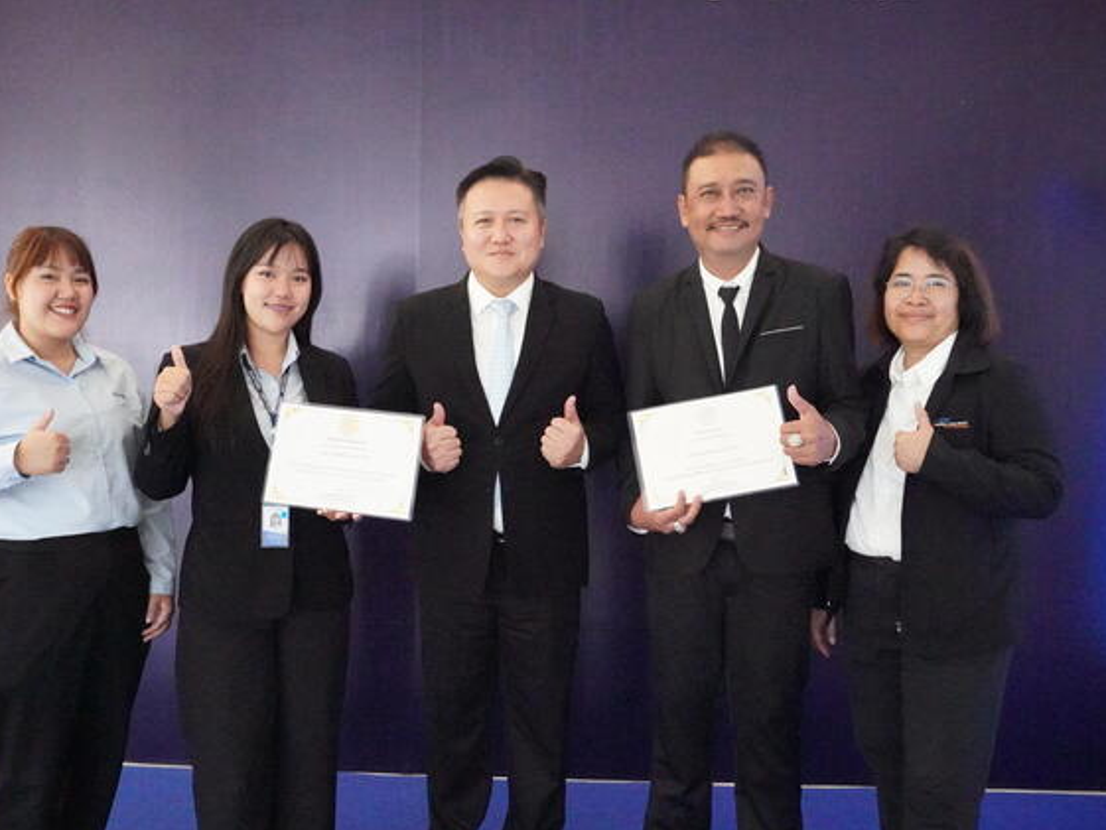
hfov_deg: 53.1
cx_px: 485
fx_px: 1104
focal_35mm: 35
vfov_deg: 41.2
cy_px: 419
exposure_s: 1/320
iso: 20000
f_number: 6.3
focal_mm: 21
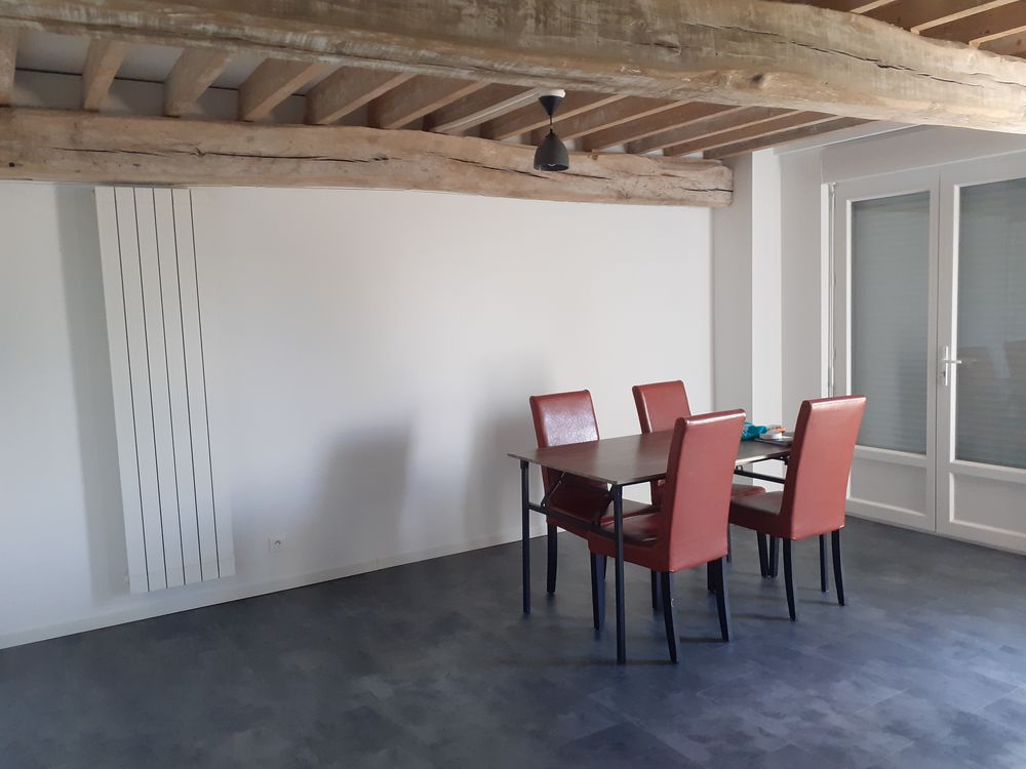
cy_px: 384
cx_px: 513
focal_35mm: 27
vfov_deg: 51.4
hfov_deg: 65.3
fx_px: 800
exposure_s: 1/50
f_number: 1.9
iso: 200
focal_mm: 3.6
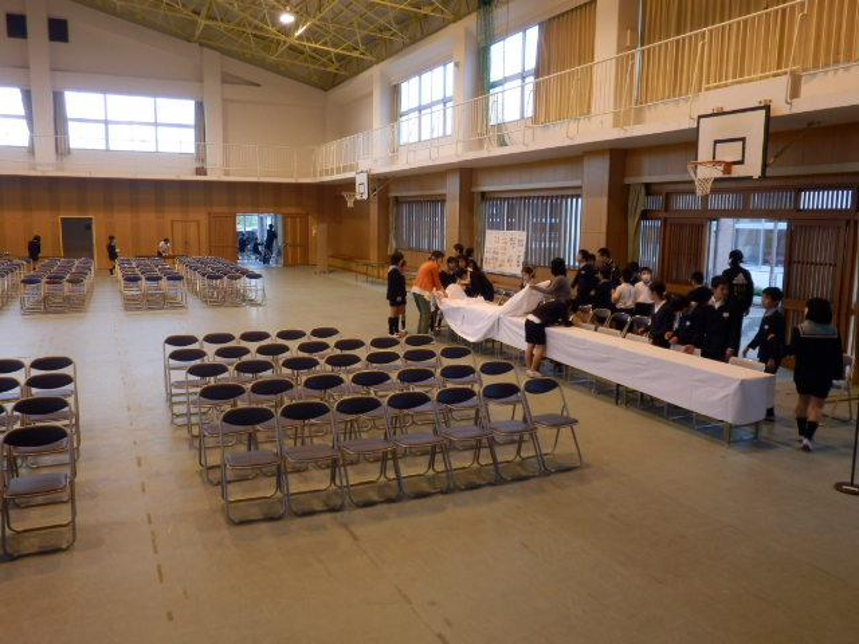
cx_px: 430
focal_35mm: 33
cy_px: 322
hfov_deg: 55.4
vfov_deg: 42.9
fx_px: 819
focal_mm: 5.9
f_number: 3.7
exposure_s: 1/30
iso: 200
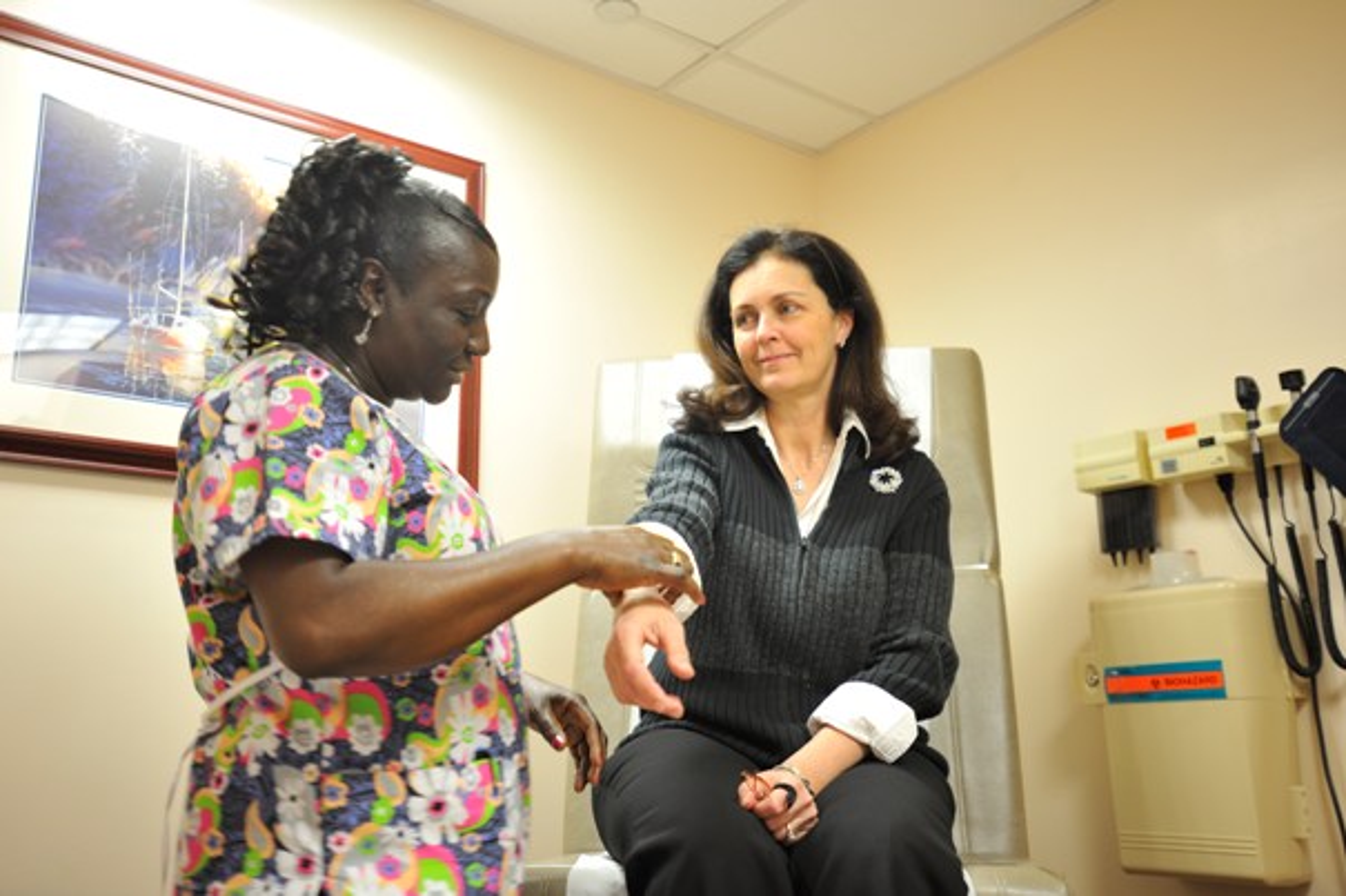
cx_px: 673
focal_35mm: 35
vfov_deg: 37.8
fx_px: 1308
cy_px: 448
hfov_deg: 54.4
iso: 400
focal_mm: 35
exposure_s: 1/15
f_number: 3.2
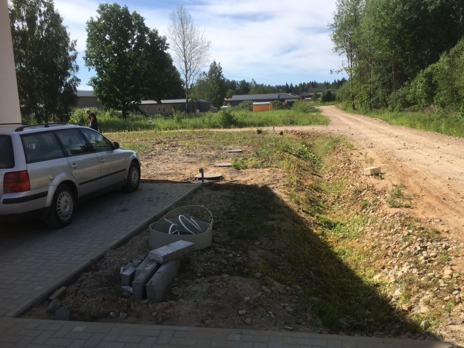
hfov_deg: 56.8
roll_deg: +1.3
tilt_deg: -6.5
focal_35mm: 32
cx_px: 238
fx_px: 429
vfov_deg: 44.2
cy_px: 181
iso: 25
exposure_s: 1/1479
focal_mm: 4.15
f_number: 2.2
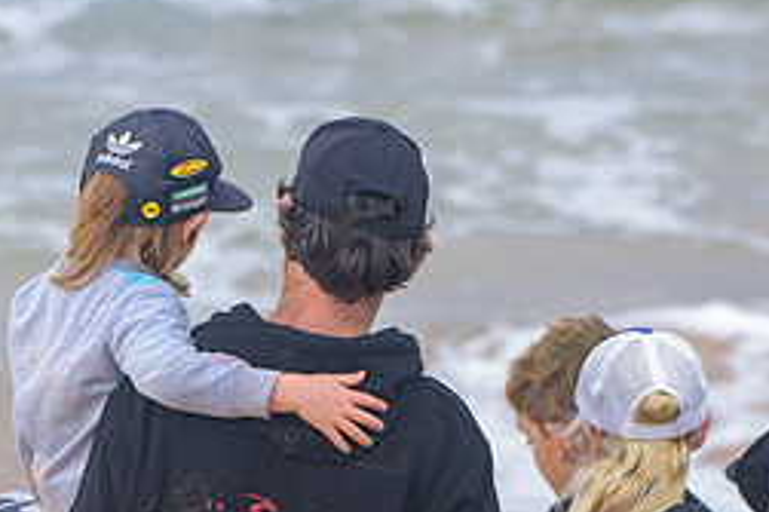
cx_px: 218
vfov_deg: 2.9
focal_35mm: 469
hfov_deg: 4.4
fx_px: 10011
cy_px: 572
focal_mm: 200
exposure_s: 1/800
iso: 560
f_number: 5.6
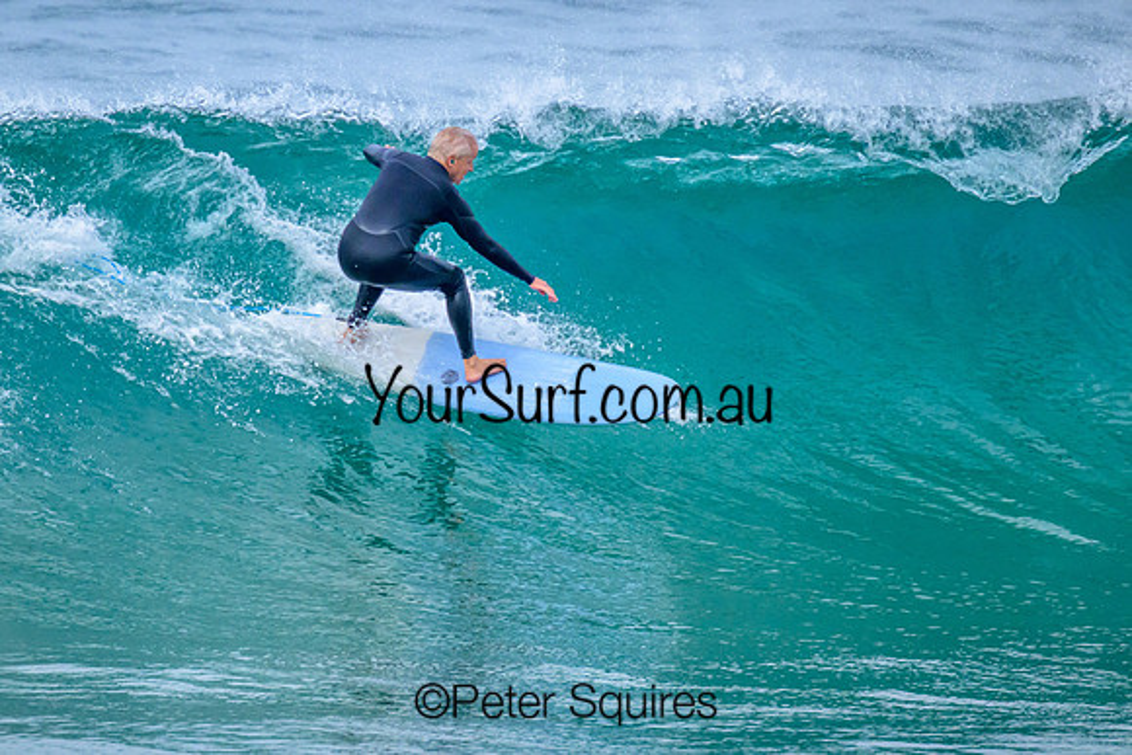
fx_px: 30832
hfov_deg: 2.1
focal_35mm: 980
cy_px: 292
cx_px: 536
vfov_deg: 1.4
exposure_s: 1/2000
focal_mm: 800
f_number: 11
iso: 2500
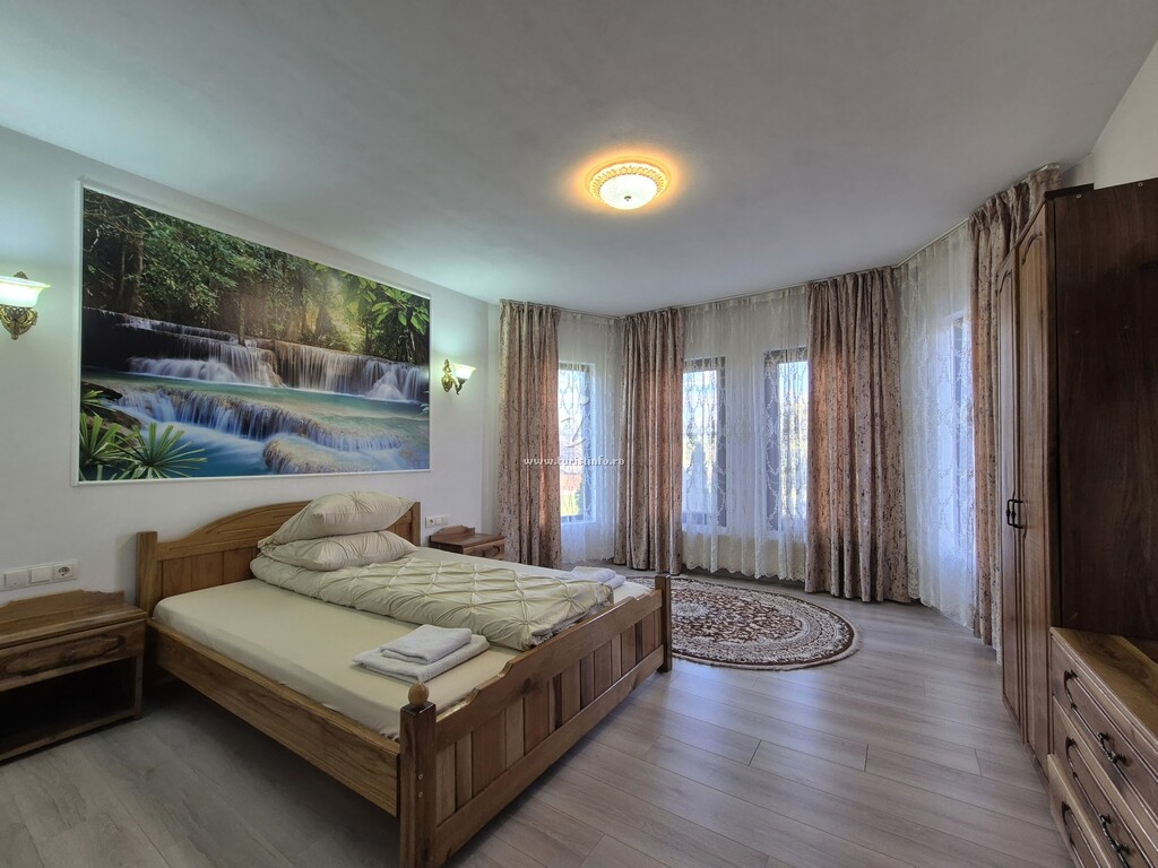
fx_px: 435
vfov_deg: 89.9
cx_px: 579
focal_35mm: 13
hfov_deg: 106.2
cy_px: 434
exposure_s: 1/50
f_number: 2.2
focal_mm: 2.2
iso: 100
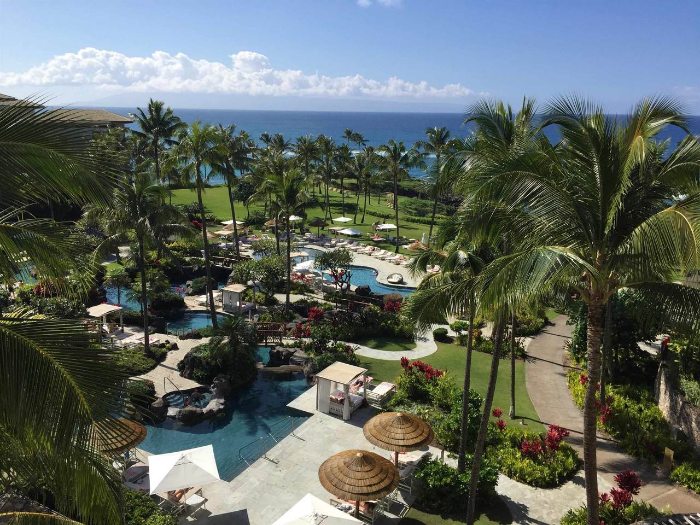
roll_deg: -0.8
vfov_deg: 48.2
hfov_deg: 61.7
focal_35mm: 29
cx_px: 350
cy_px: 262
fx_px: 586
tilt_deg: -14.8
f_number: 2.2
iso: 32
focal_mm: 4.15
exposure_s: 1/2639
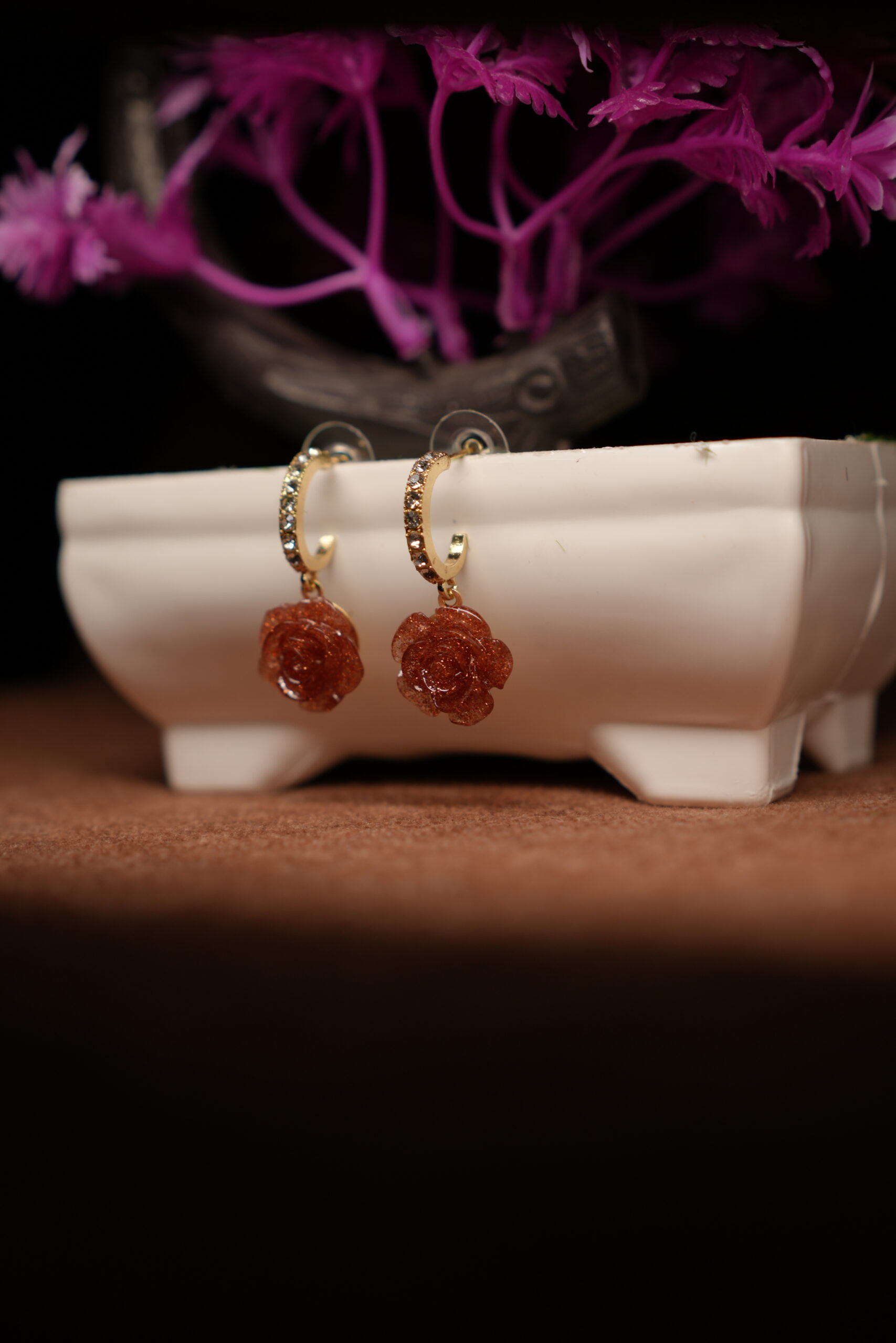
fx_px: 1941
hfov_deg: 26.0
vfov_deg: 38.2
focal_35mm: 52
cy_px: 672
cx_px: 448
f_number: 2.8
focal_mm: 35
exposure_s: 1/100
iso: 100
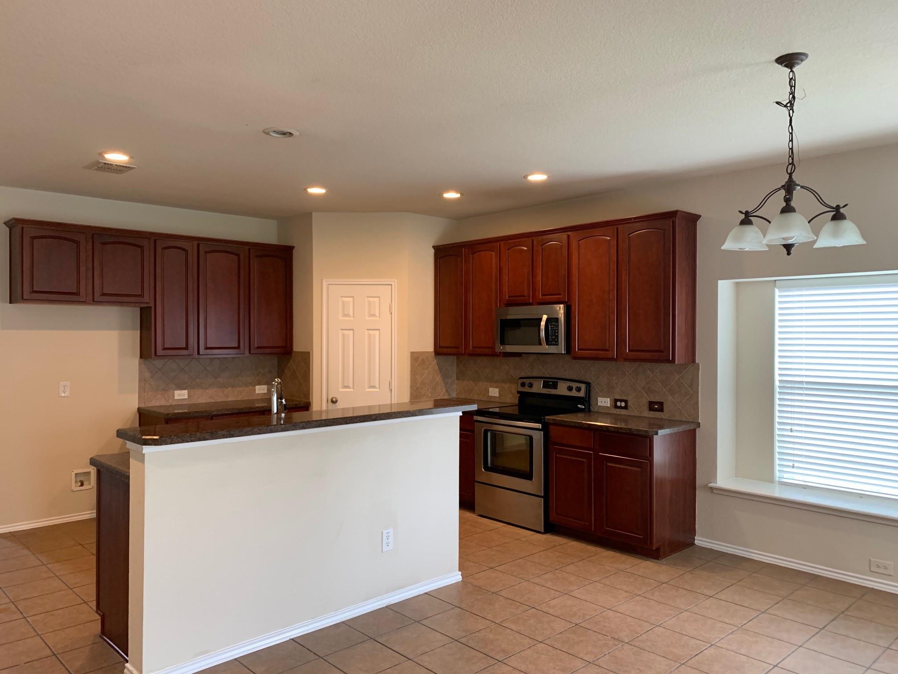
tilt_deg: -0.2
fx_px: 674
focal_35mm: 26
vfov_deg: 53.1
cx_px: 449
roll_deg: -0.8
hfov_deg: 67.3
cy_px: 337
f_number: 1.8
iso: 125
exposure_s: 1/60
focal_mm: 4.25
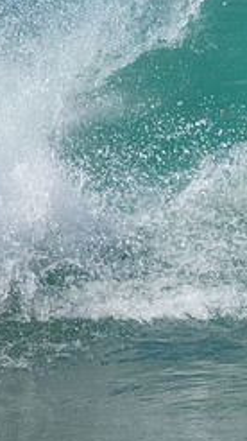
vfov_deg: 1.1
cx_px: 453
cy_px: 110
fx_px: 23067
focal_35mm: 1977
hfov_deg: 0.6
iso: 4500
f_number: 11
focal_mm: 800
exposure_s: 1/2000
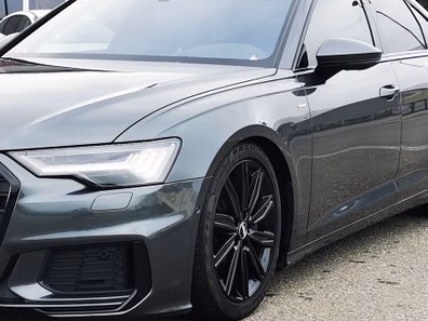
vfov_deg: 16.6
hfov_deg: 21.9
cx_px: 133
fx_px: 1100
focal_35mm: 89
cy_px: 121
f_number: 1.8
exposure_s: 1/438
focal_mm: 5.58
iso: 50
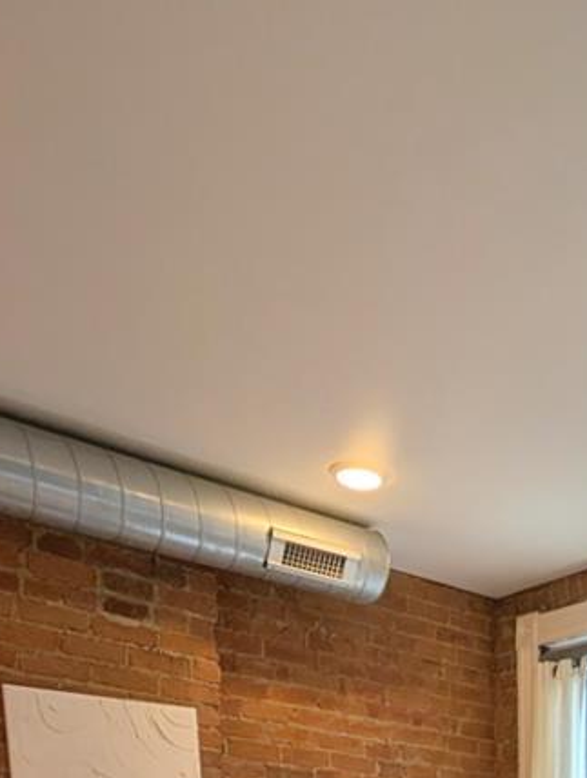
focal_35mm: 42
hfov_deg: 31.3
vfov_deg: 31.0
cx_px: 619
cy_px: 1082
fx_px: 946
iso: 52
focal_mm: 2.02
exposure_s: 1/145
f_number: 1.7
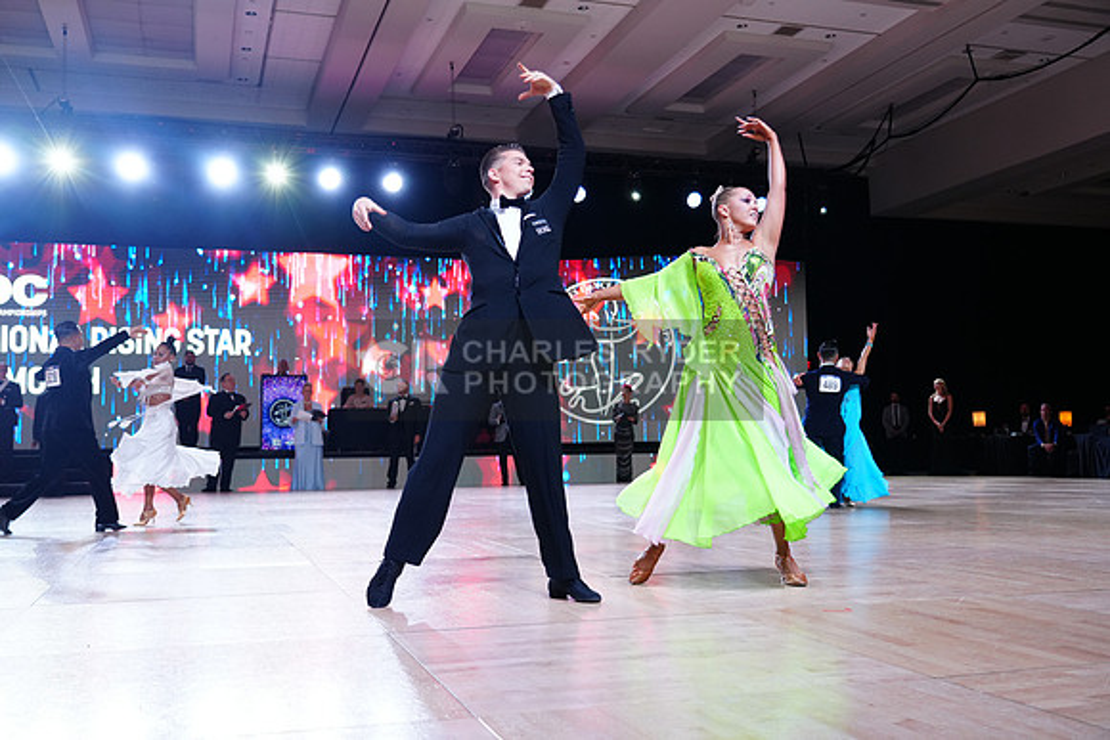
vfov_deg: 37.9
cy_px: 370
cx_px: 555
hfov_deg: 54.4
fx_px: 1079
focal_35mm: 35
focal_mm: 35
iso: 1250
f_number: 4
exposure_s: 1/500
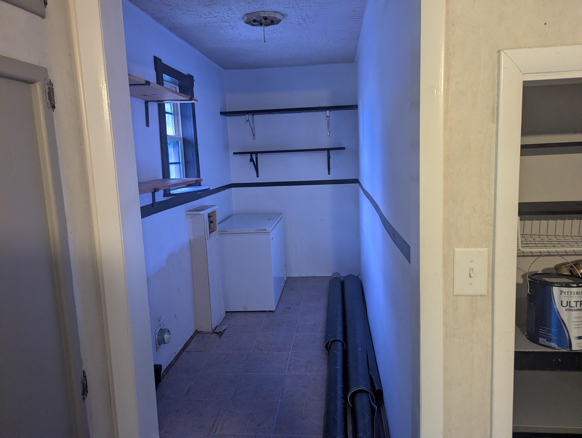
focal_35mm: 24
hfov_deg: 71.5
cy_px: 219
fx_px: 404
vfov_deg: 56.9
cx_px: 291
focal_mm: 6.81
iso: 842
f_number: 1.85
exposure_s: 1/60
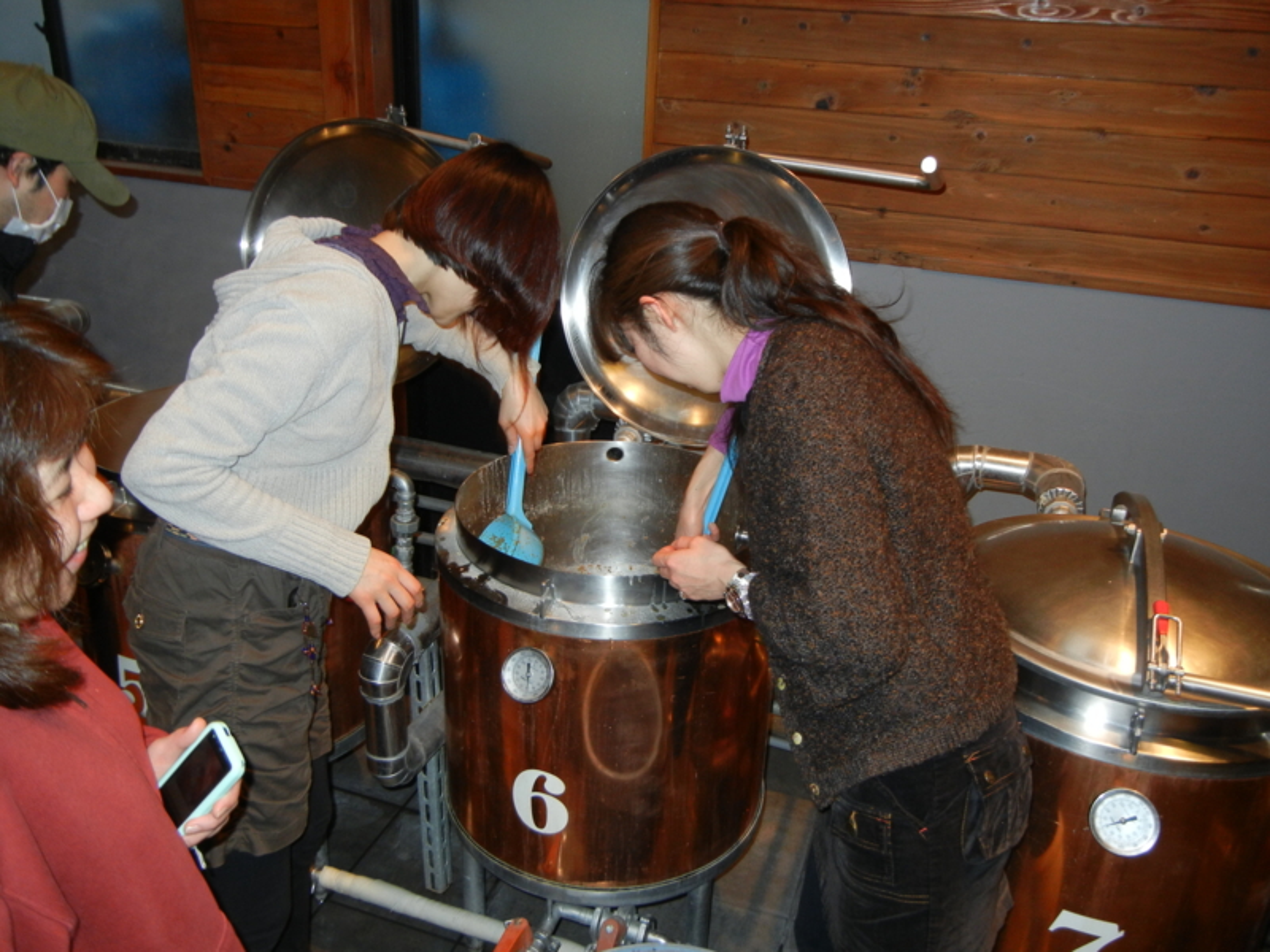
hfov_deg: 60.0
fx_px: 1101
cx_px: 635
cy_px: 476
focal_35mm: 30
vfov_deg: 46.8
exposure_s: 1/30
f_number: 3.5
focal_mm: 5.4
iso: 200
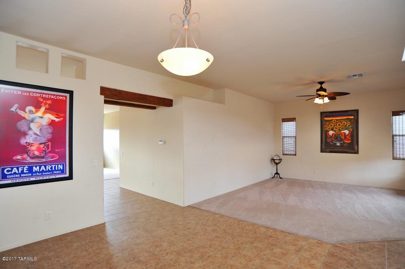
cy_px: 134
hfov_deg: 90.0
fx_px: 202
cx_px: 202
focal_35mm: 18
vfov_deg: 67.3
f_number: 5.6
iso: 800
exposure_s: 1/50
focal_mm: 18
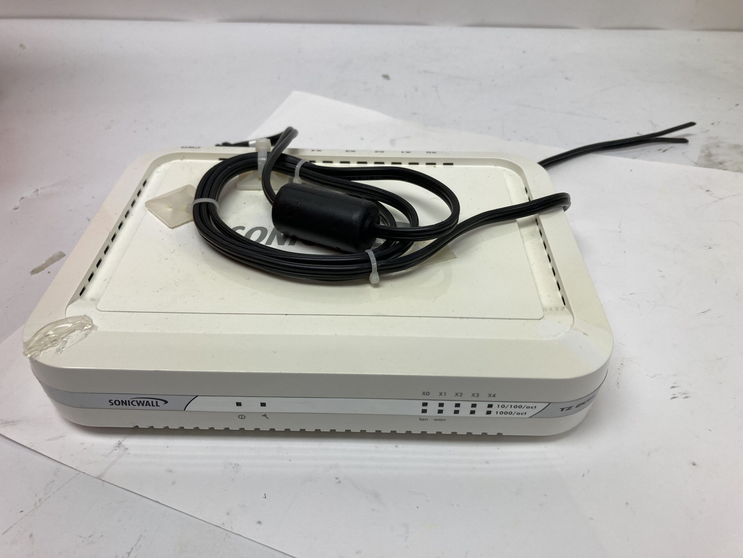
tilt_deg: -36.8
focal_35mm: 28
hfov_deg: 63.4
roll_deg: -0.1
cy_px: 279
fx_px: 601
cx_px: 372
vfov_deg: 49.7
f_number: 1.8
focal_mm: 3.99
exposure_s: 1/120
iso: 32
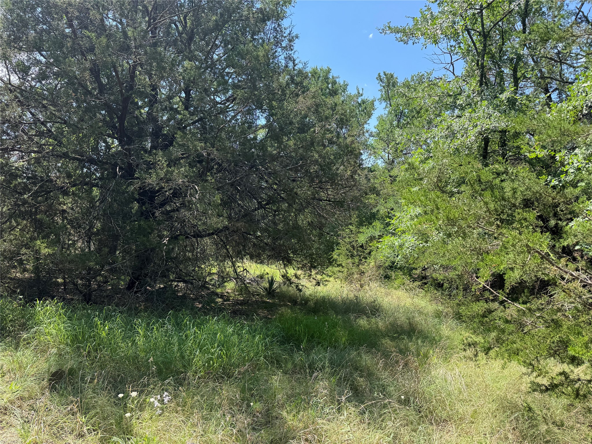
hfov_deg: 71.6
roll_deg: -0.3
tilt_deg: +3.1
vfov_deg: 56.8
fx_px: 410
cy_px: 222
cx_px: 296
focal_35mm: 24
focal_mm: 6.76
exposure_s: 1/1042
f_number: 1.78
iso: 80
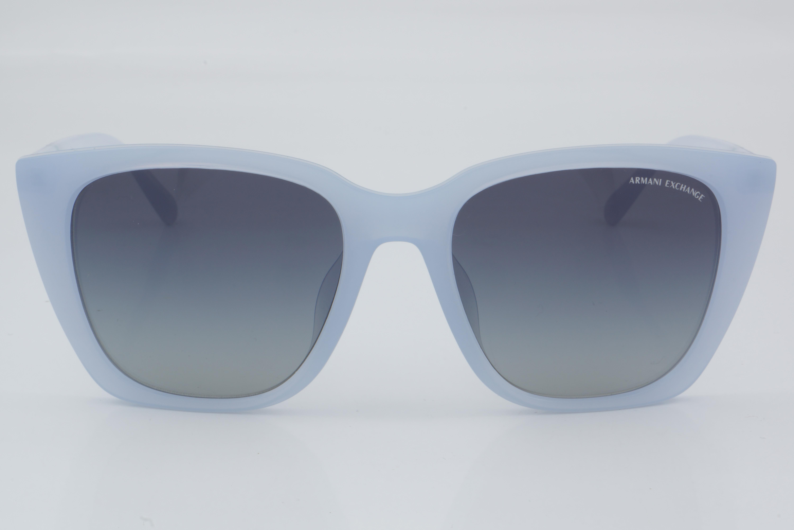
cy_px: 265
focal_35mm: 82
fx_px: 1819
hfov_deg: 24.6
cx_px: 397
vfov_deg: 16.6
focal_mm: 55
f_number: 32
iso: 100
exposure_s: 1/4
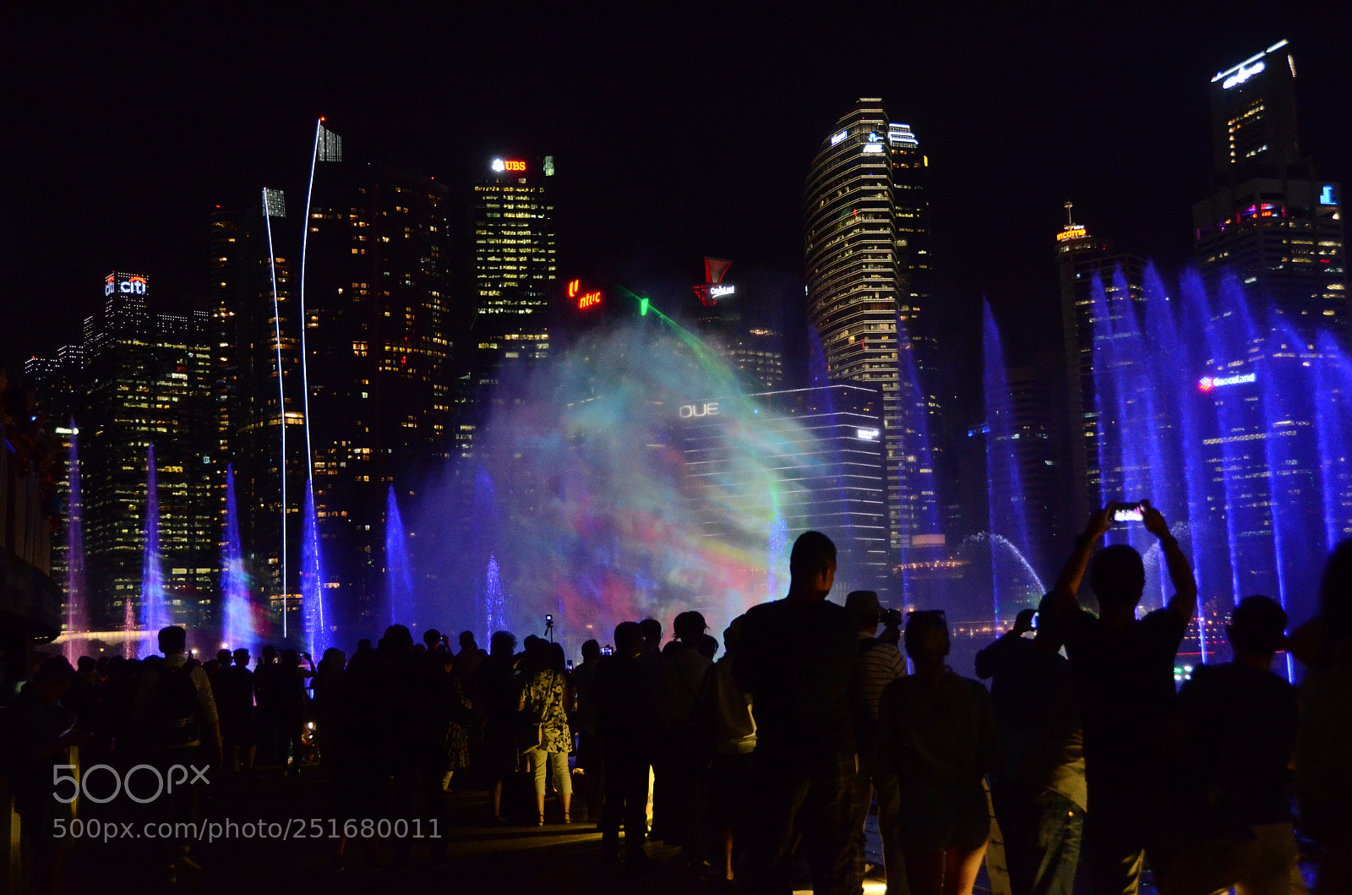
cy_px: 448
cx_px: 676
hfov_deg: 46.5
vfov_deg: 31.7
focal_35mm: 42
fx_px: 1574
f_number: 4
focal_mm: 28
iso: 4000
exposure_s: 1/60
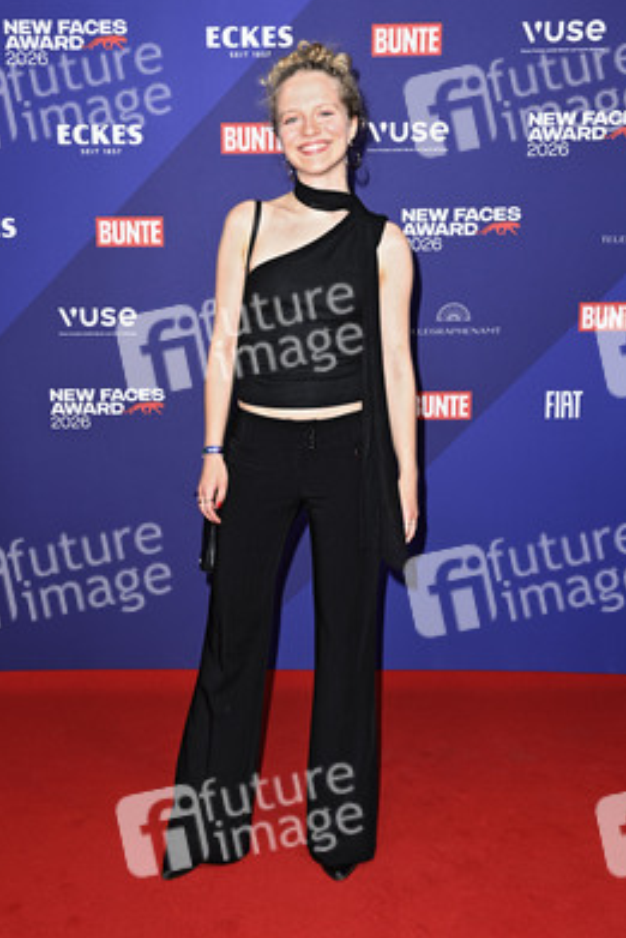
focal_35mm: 46
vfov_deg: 42.7
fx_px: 1199
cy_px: 461
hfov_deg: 29.3
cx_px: 309
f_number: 5.6
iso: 640
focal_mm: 45
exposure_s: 1/250
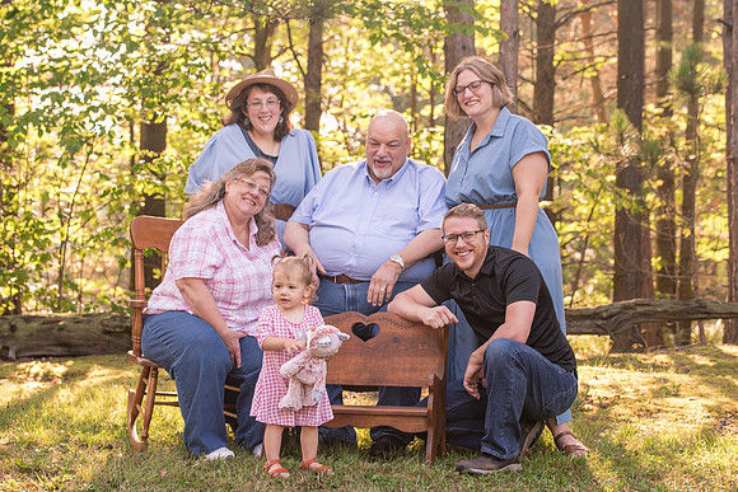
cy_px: 242
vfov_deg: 15.4
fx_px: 1825
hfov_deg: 22.9
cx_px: 379
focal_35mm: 89
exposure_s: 1/250
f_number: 5
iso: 400
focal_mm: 85
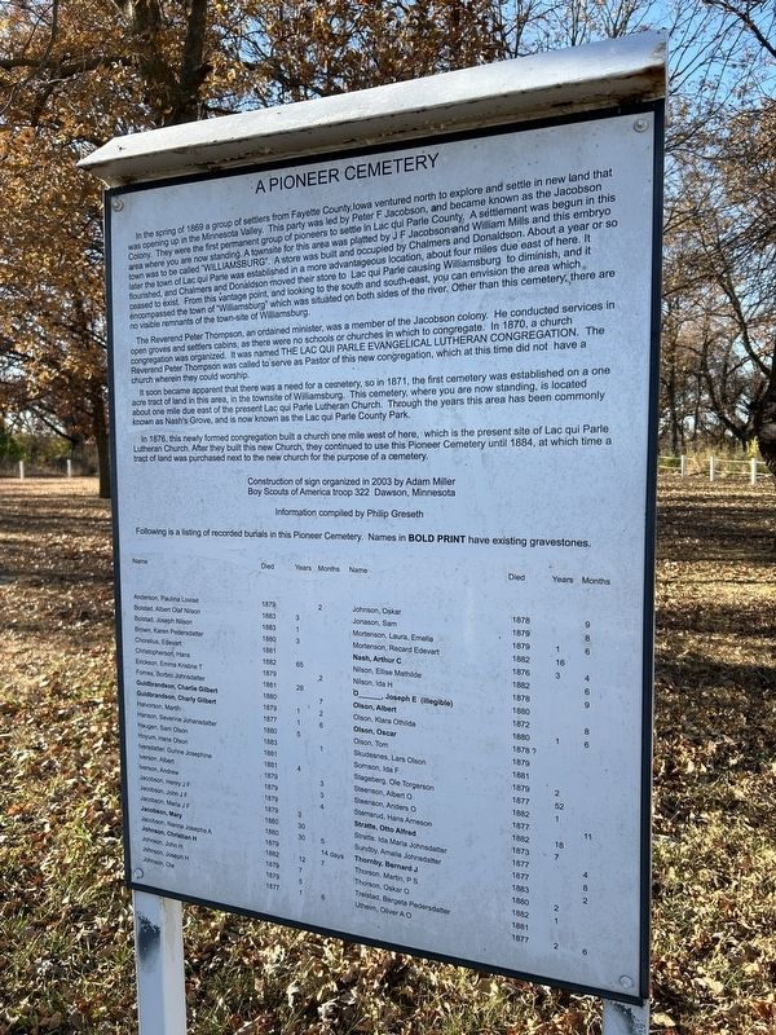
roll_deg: +1.4
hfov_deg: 53.1
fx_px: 777
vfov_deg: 67.3
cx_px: 388
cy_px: 518
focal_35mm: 26
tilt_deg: -4.9
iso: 50
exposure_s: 1/1468
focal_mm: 5.7
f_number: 1.5
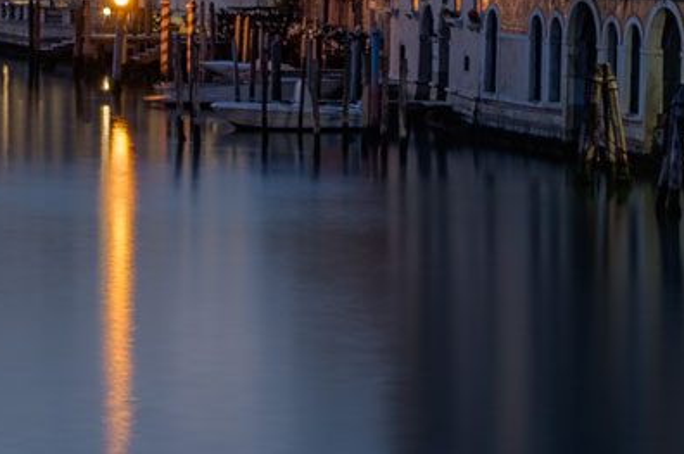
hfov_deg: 8.9
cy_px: -179
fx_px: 4232
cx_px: -494
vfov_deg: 6.1
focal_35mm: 223
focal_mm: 46
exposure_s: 1
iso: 100
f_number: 11
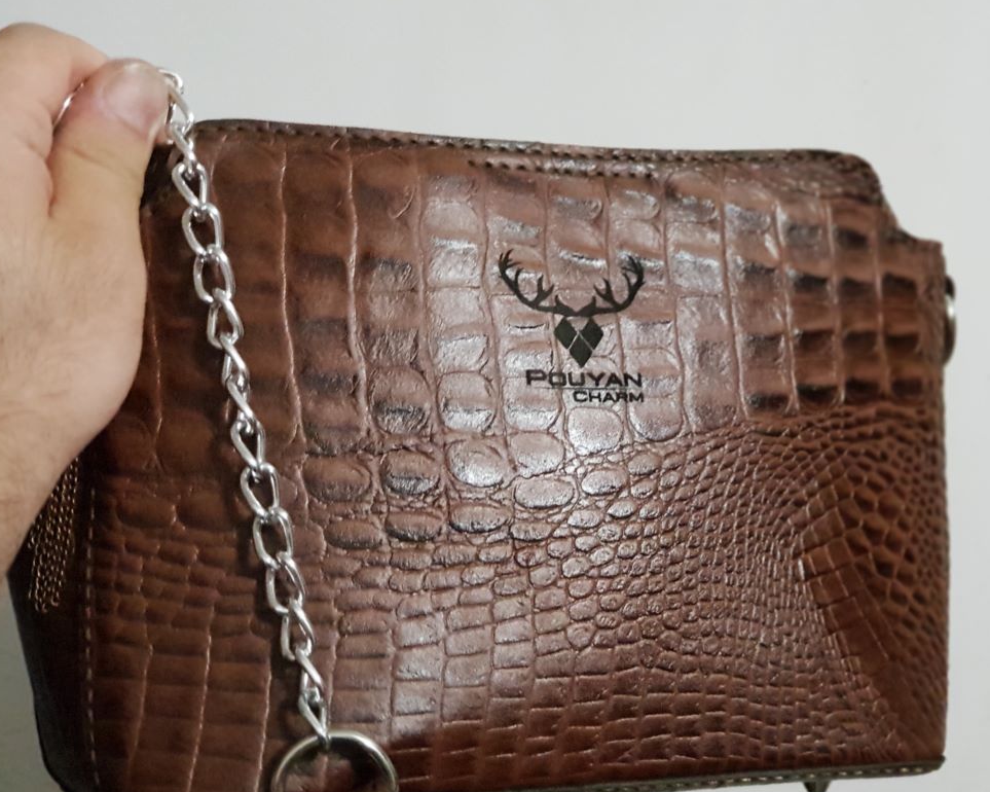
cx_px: 556
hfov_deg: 27.9
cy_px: 394
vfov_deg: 22.5
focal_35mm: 68
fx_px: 1992
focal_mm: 6
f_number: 2.4
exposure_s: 1/33
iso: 1000
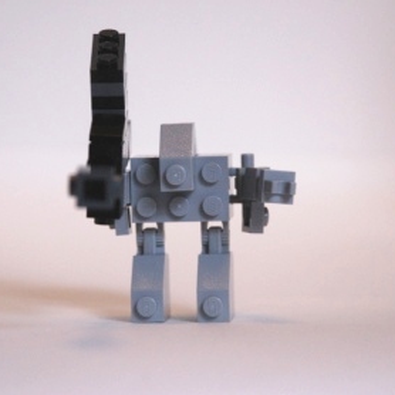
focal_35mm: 205
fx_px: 2647
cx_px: 165
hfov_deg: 8.5
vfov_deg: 8.5
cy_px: 189
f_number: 5.6
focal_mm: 100
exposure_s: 1/125
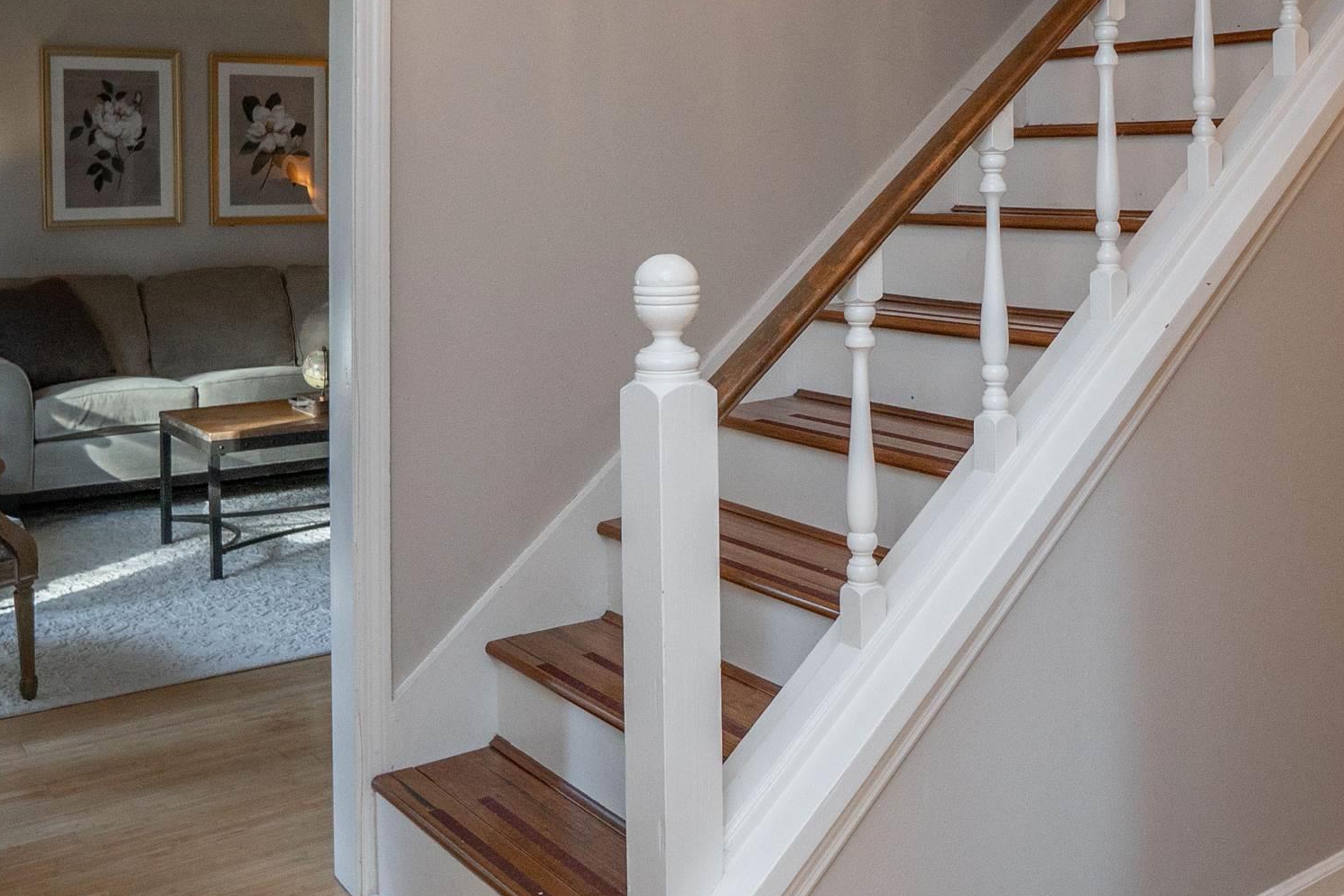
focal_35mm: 34
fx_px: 1271
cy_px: 294
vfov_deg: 38.4
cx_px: 786
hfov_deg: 55.5
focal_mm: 11
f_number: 2.8
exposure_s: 1/200
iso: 640
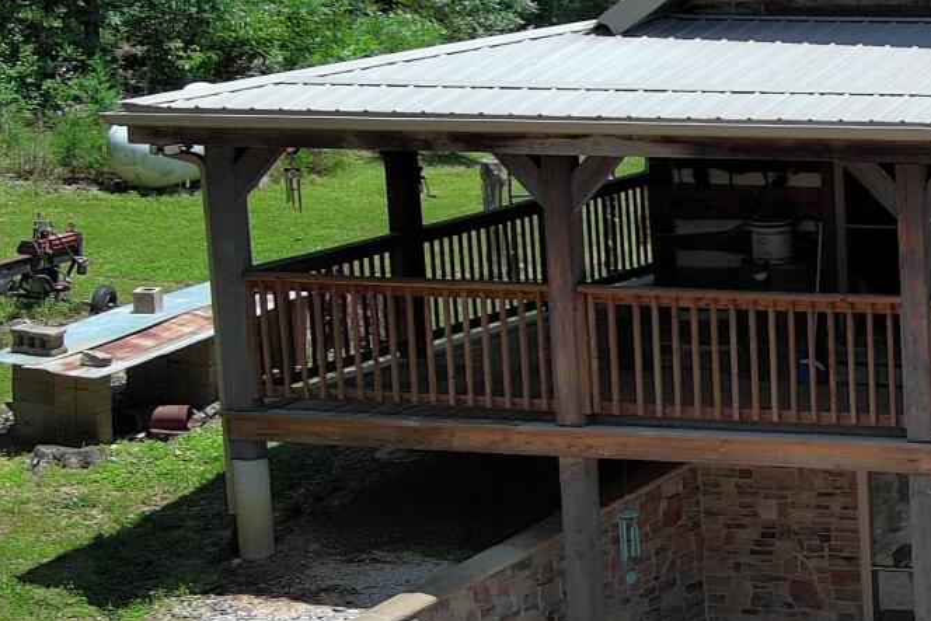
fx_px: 3388
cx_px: 1406
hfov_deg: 14.6
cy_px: 404
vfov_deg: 10.5
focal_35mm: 131
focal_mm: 10.57
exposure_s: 1/1248
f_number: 2.8
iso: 101
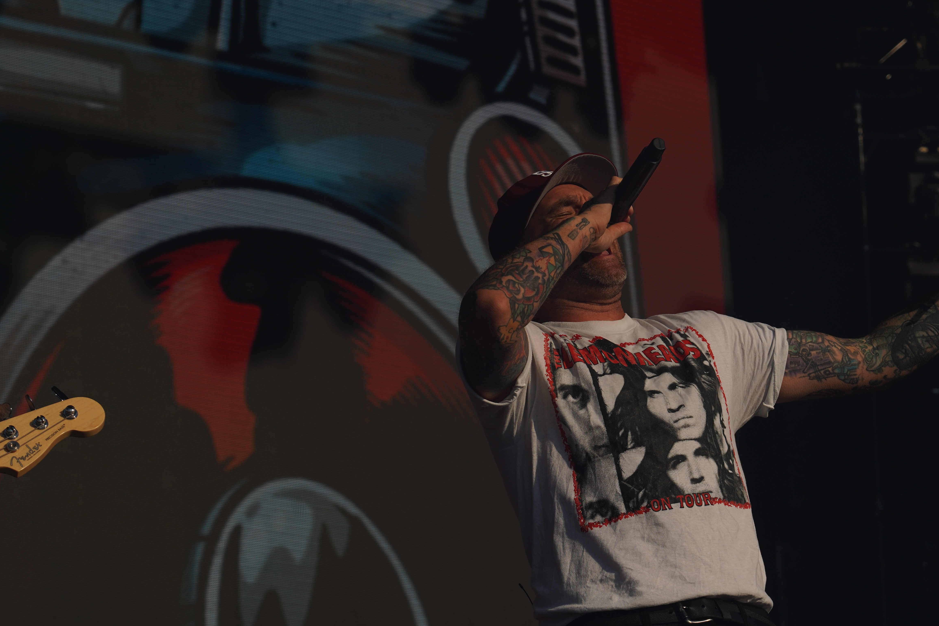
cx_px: 569
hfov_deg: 15.0
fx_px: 3573
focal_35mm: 137
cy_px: 340
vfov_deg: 10.0
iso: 100
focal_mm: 105
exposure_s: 1/1250
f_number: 8
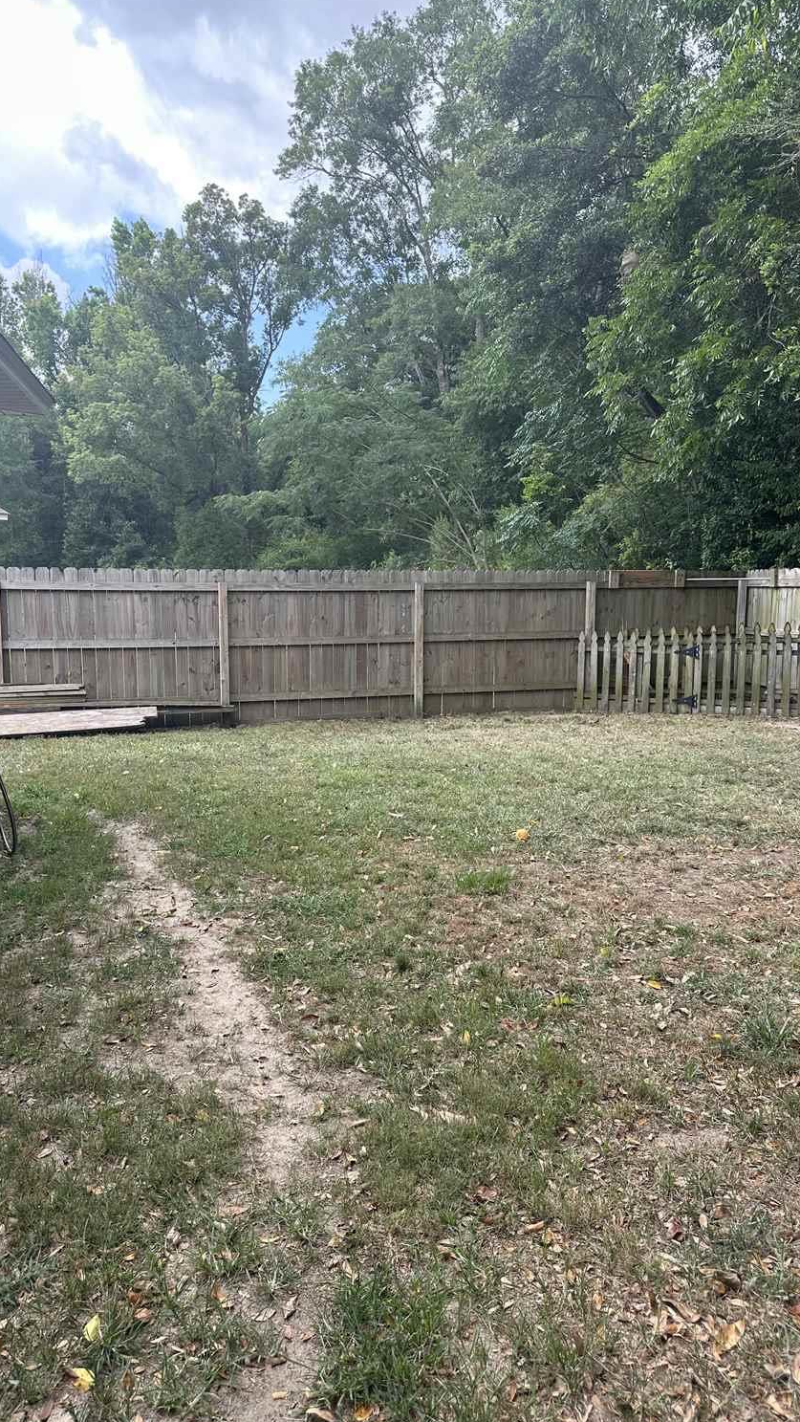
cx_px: 394
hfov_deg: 42.9
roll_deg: +0.3
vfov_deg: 69.9
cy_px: 712
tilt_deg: -6.9
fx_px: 1018
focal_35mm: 27
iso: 80
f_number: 1.78
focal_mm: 6.86
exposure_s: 1/650
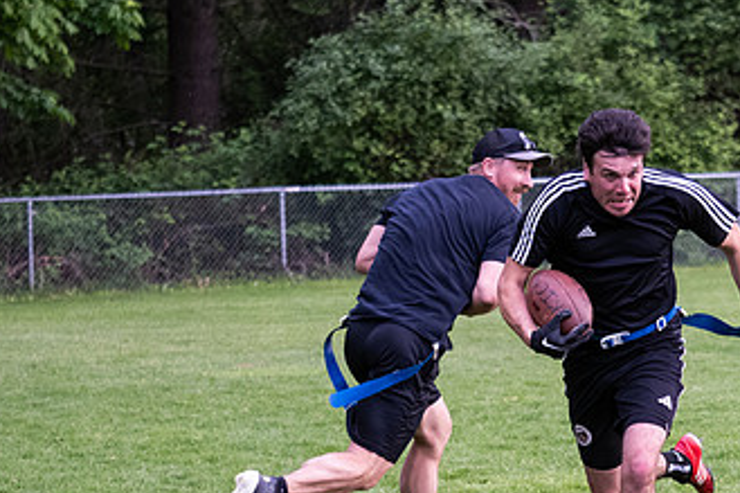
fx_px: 4294
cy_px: 364
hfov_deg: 9.8
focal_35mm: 209
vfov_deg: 6.6
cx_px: 565
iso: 1600
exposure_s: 1/1250
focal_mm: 57
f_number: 2.8
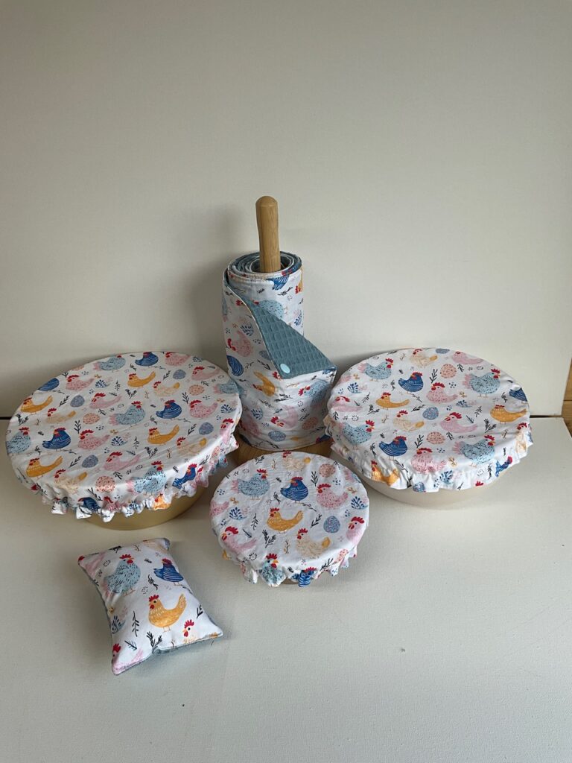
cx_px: 286
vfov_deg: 61.7
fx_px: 639
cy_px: 382
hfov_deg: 48.2
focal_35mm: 29
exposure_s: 1/109
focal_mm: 3
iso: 16
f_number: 1.8
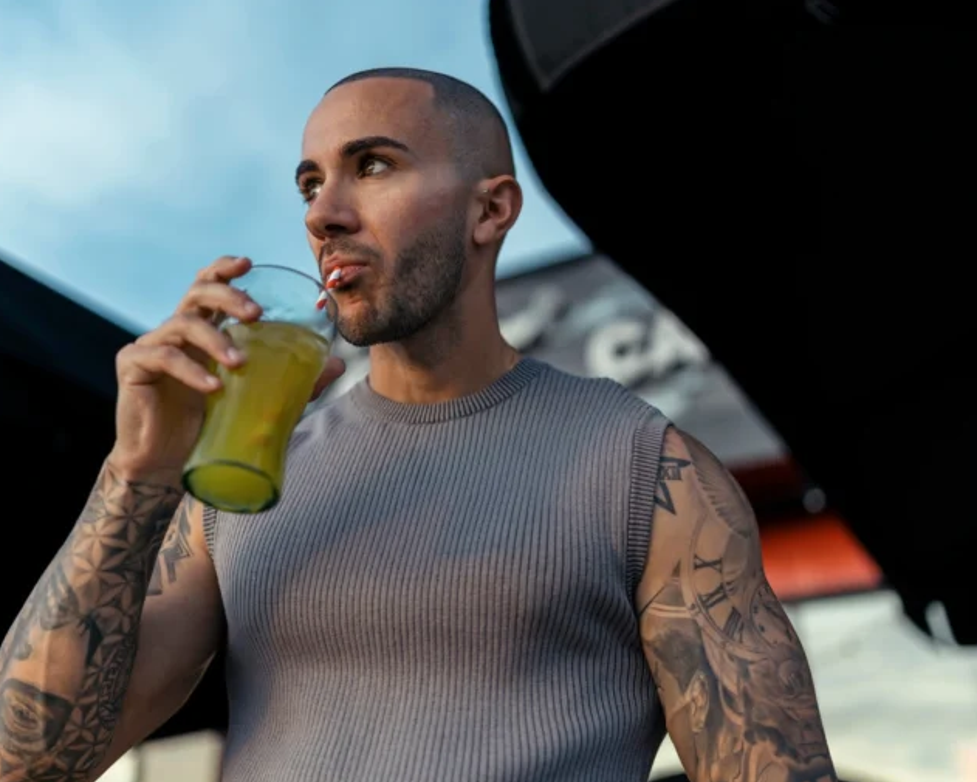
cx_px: 499
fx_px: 1157
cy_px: 390
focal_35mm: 40
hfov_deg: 45.8
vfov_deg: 37.3
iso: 100
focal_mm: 35
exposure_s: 1/500
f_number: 1.4
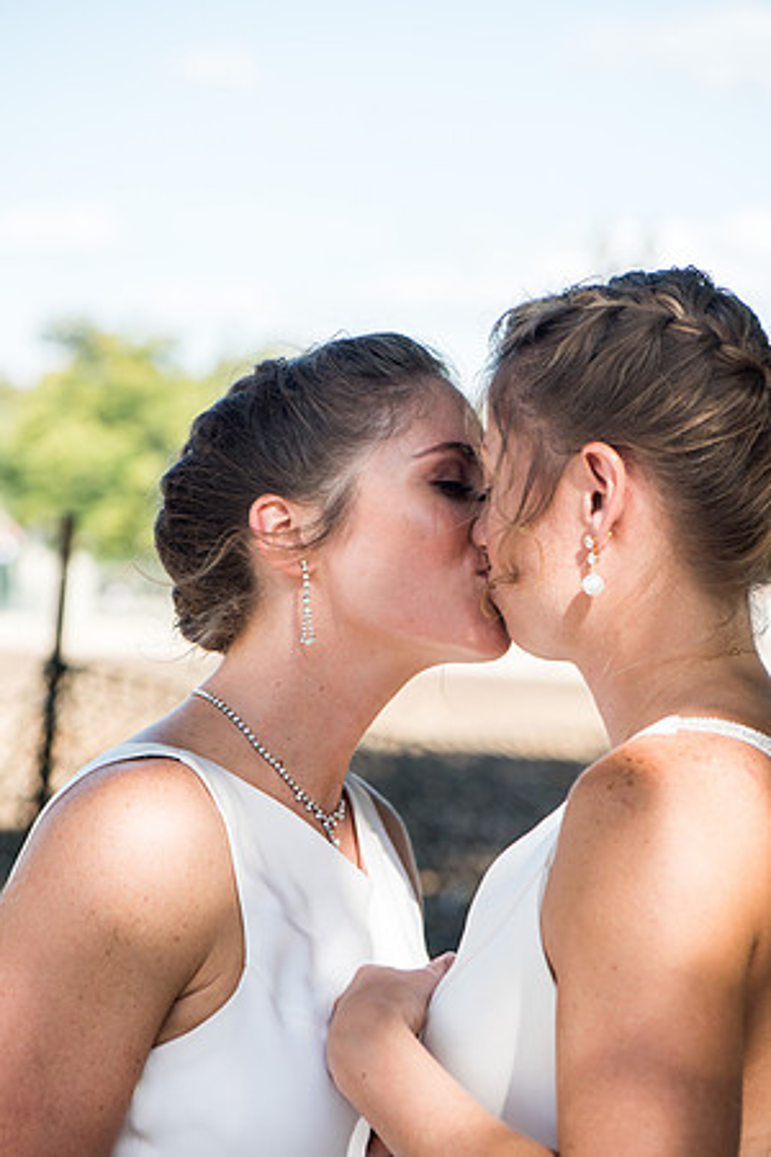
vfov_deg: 19.5
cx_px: 386
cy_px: 578
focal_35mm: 105
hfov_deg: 13.0
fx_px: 3373
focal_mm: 105
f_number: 2.8
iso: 200
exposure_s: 1/320
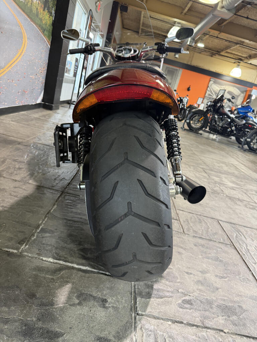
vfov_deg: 71.6
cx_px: 128
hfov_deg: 56.8
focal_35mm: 24
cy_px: 171
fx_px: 238
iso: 200
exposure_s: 1/60
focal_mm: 6.76
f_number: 1.78
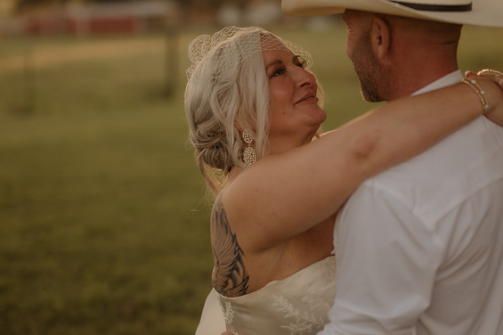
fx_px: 1075
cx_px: 256
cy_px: 165
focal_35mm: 77
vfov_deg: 17.7
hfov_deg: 26.3
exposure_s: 1/400
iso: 200
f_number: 2.8
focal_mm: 50
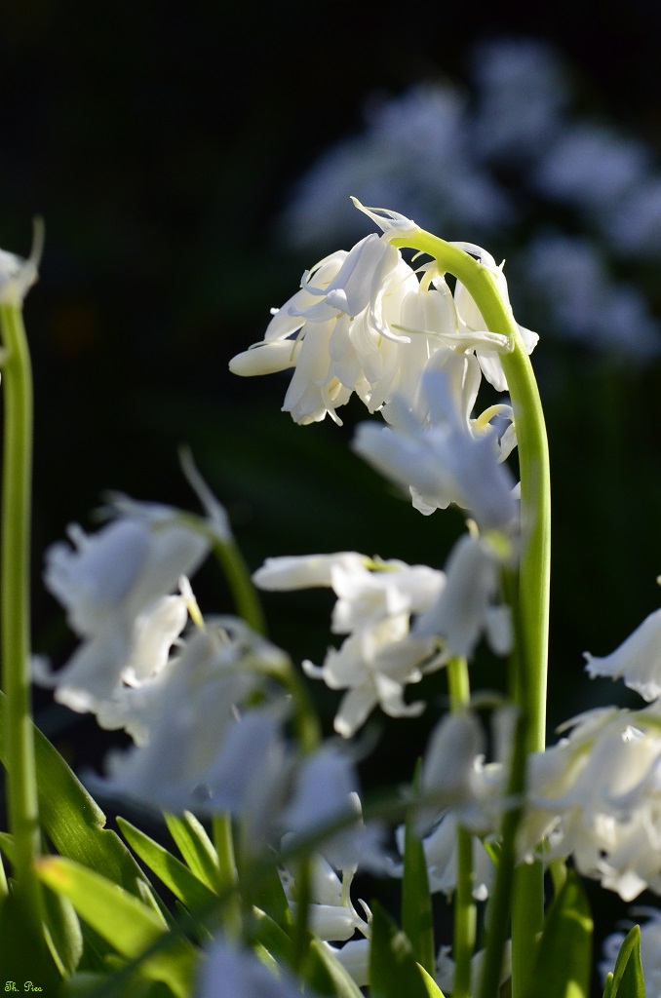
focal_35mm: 158
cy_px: 499
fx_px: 4358
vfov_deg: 13.1
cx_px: 330
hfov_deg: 8.7
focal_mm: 105
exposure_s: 1/640
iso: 1600
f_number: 10
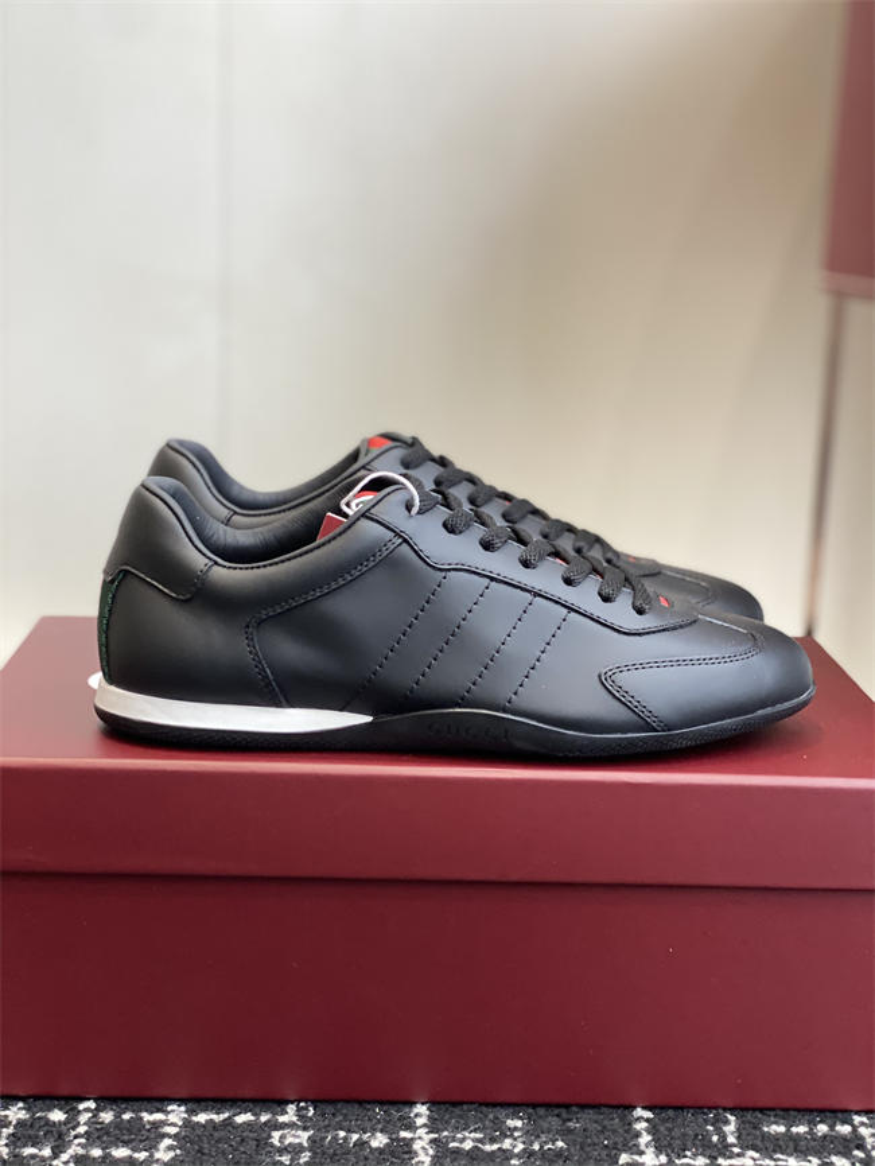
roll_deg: -3.3
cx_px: 438
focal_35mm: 52
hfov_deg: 28.0
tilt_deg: -12.2
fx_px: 1752
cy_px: 583
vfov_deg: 36.8
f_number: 2
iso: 125
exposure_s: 1/122
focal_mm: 6
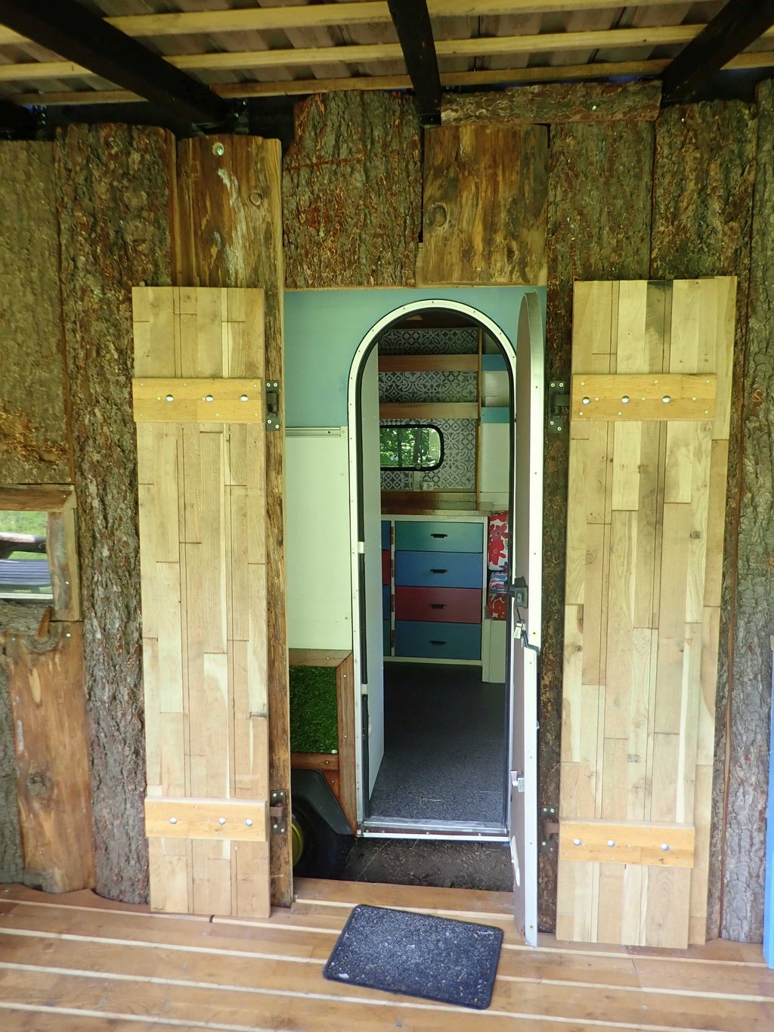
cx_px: 387
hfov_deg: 54.9
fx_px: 745
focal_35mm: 25
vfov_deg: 69.4
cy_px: 516
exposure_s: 1/60
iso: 125
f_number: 2
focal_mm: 4.5
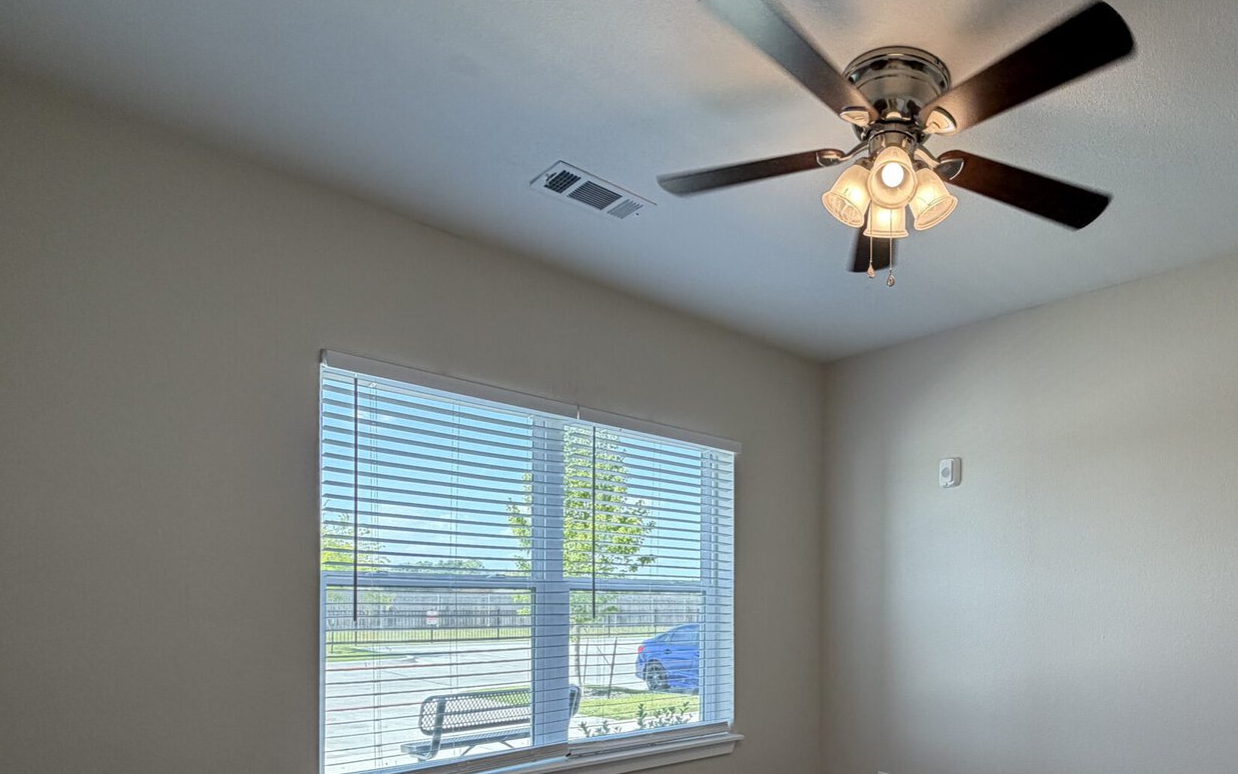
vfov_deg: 50.4
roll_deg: -0.4
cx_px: 833
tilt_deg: -0.1
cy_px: 597
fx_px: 776
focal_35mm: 23
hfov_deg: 74.6
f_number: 2.2
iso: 100
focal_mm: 2.22
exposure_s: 1/120
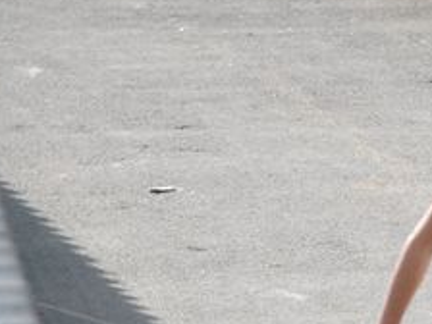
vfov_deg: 2.7
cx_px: 538
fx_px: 6931
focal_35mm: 555
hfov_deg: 3.6
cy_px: 72
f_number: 5.6
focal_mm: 135
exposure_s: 1/3200
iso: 1600
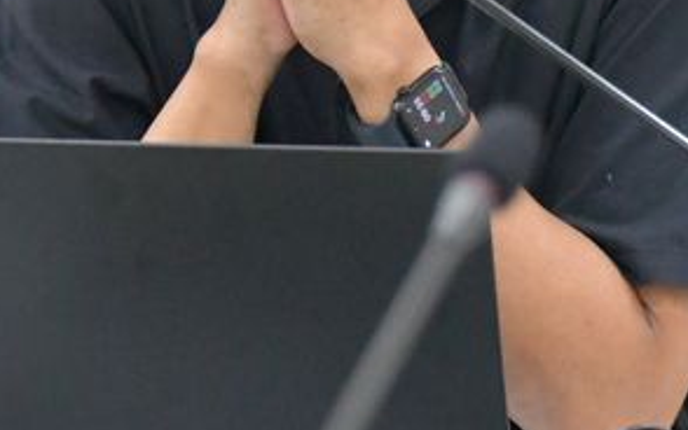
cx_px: 281
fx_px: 10973
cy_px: -137
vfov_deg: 2.2
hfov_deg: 3.6
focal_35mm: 585
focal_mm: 110
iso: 10000
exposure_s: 1/125
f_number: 5.6
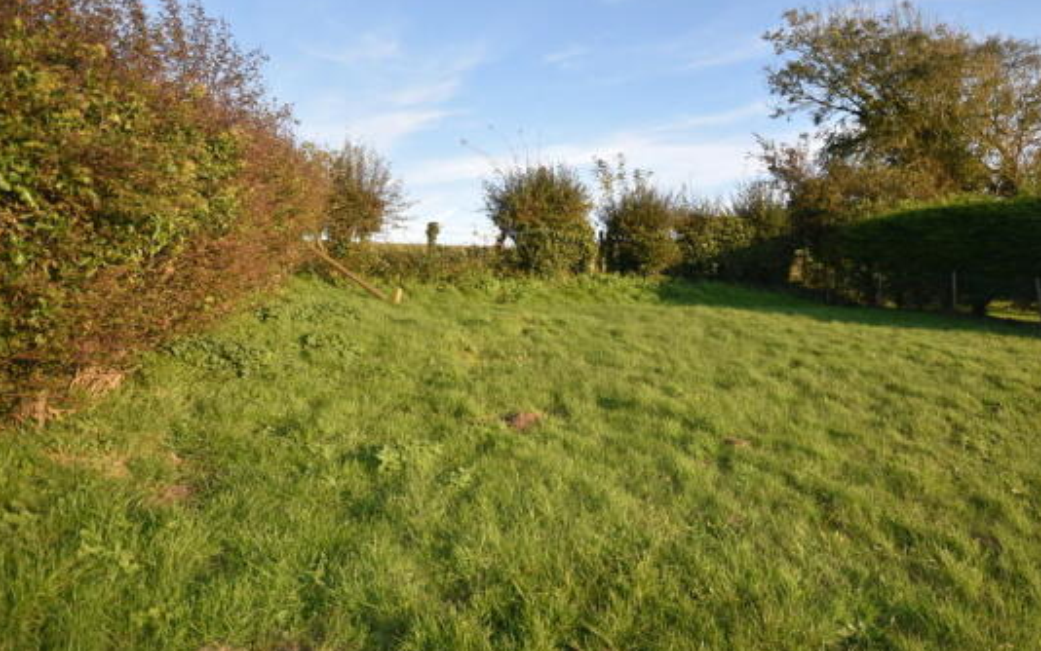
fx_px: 585
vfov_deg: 57.9
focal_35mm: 21
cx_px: 625
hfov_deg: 82.3
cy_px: 278
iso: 125
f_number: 5
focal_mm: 11
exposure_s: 1/200
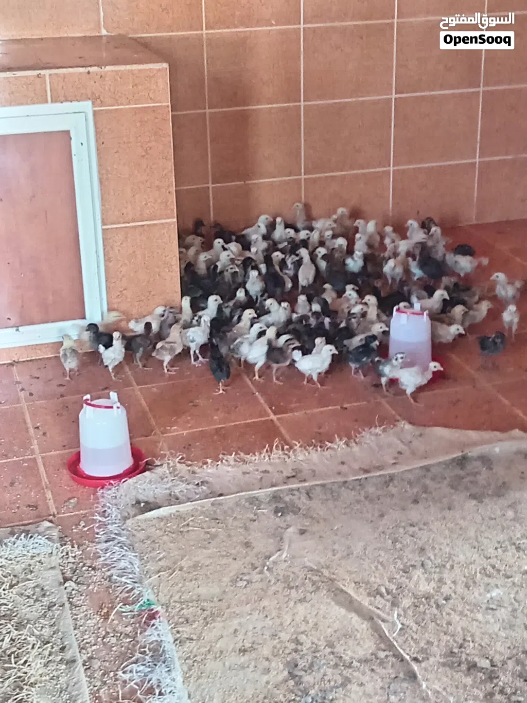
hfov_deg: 25.2
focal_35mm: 58
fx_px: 1178
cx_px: 264
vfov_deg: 33.2
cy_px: 352
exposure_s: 1/16.7
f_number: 1.8
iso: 1884
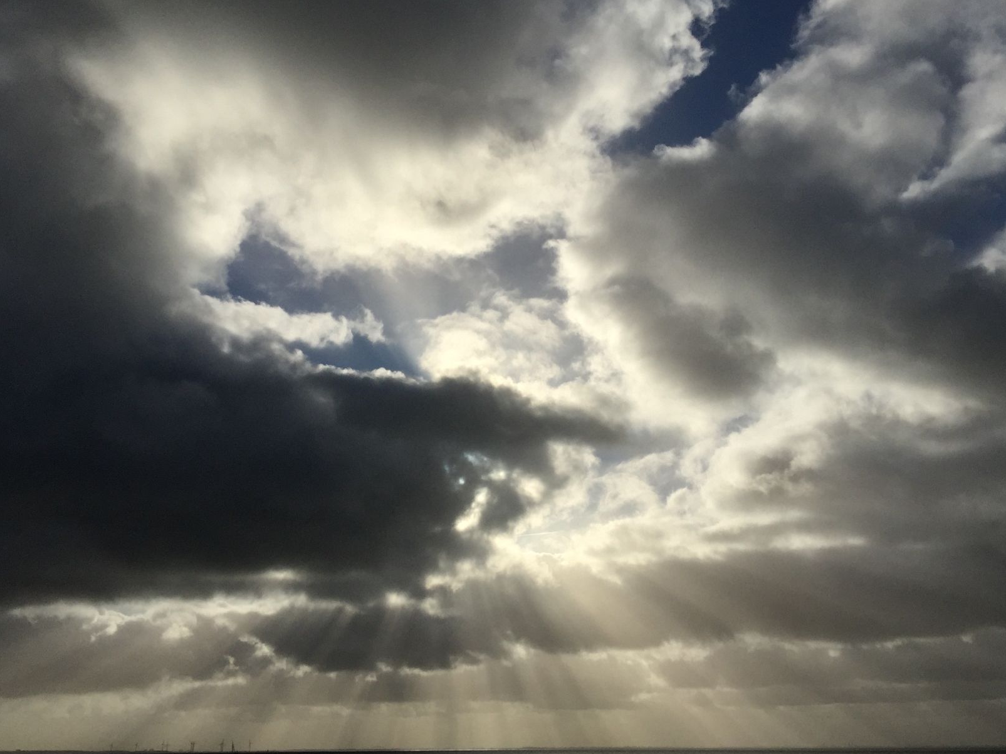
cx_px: 530
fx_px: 1075
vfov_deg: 38.6
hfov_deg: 50.1
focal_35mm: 37
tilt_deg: +20.0
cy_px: 369
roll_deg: +0.4
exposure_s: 1/13333
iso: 32
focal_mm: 4.15
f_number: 2.2
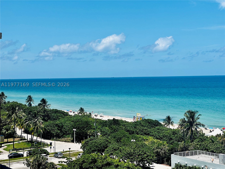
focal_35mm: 77
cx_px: 112
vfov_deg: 19.1
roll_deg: +0.9
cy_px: 84
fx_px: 500
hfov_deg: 25.3
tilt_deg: -2.4
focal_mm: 9
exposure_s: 1/881
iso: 32
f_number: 2.8
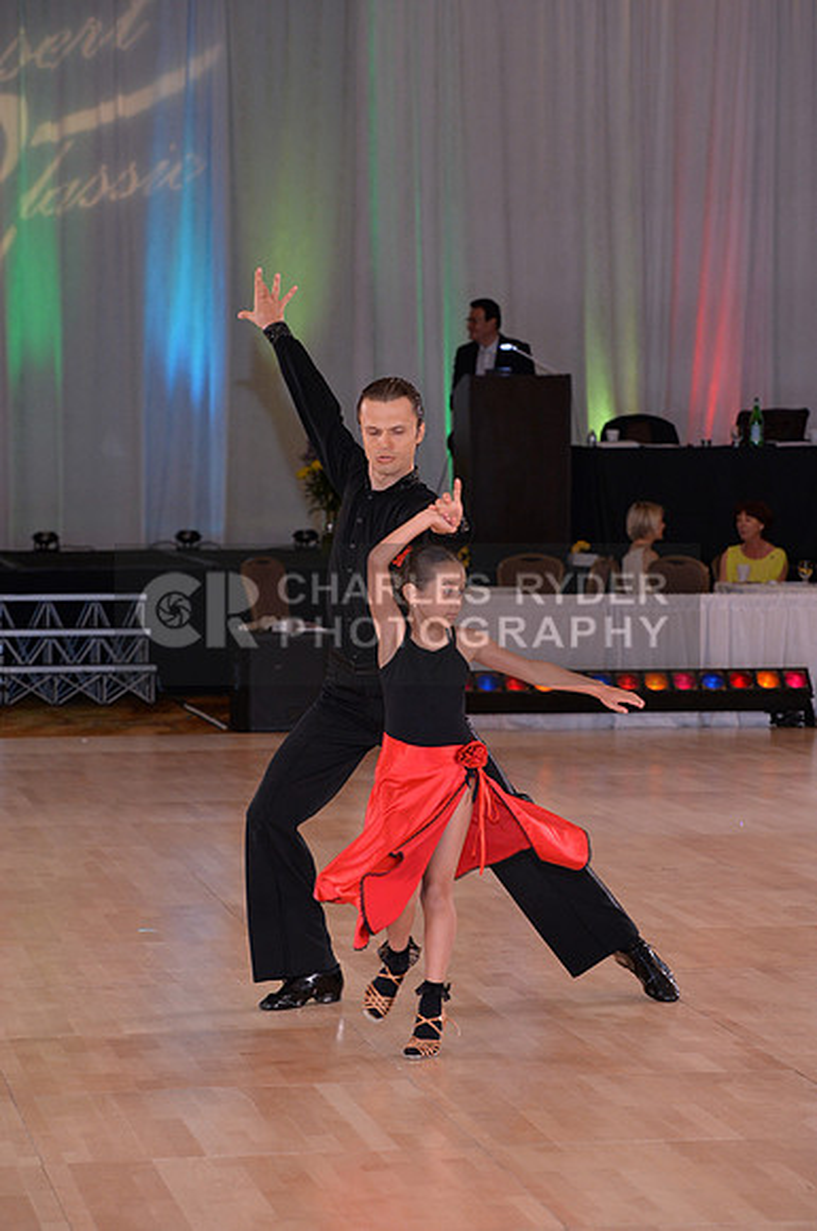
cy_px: 616
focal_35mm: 125
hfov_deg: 10.9
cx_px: 408
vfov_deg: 16.4
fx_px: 4268
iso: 2000
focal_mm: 125
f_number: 5.6
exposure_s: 1/250
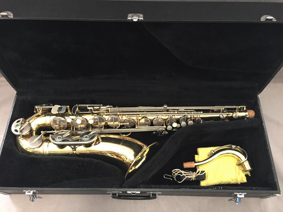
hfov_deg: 61.7
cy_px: 106
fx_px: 237
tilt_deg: -64.1
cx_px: 142
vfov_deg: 48.2
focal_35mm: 29
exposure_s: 1/33
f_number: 2.2
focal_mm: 4.15
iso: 320
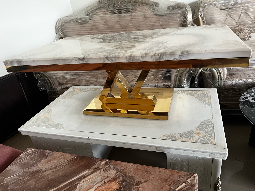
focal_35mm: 26
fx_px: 192
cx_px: 128
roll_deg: +8.1
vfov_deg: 53.1
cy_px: 96
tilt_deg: -26.7
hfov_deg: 67.3
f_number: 1.5
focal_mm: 5.7
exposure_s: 1/60
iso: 200
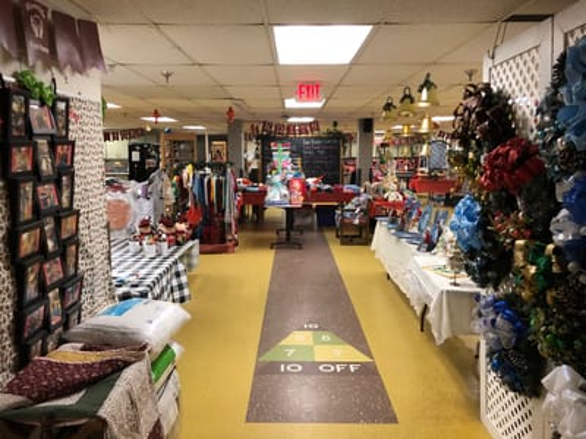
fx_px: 474
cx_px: 293
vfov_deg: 49.7
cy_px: 220
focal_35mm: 28
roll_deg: +0.5
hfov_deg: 63.4
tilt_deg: -7.6
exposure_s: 1/15
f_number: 1.8
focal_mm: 3.99
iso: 50
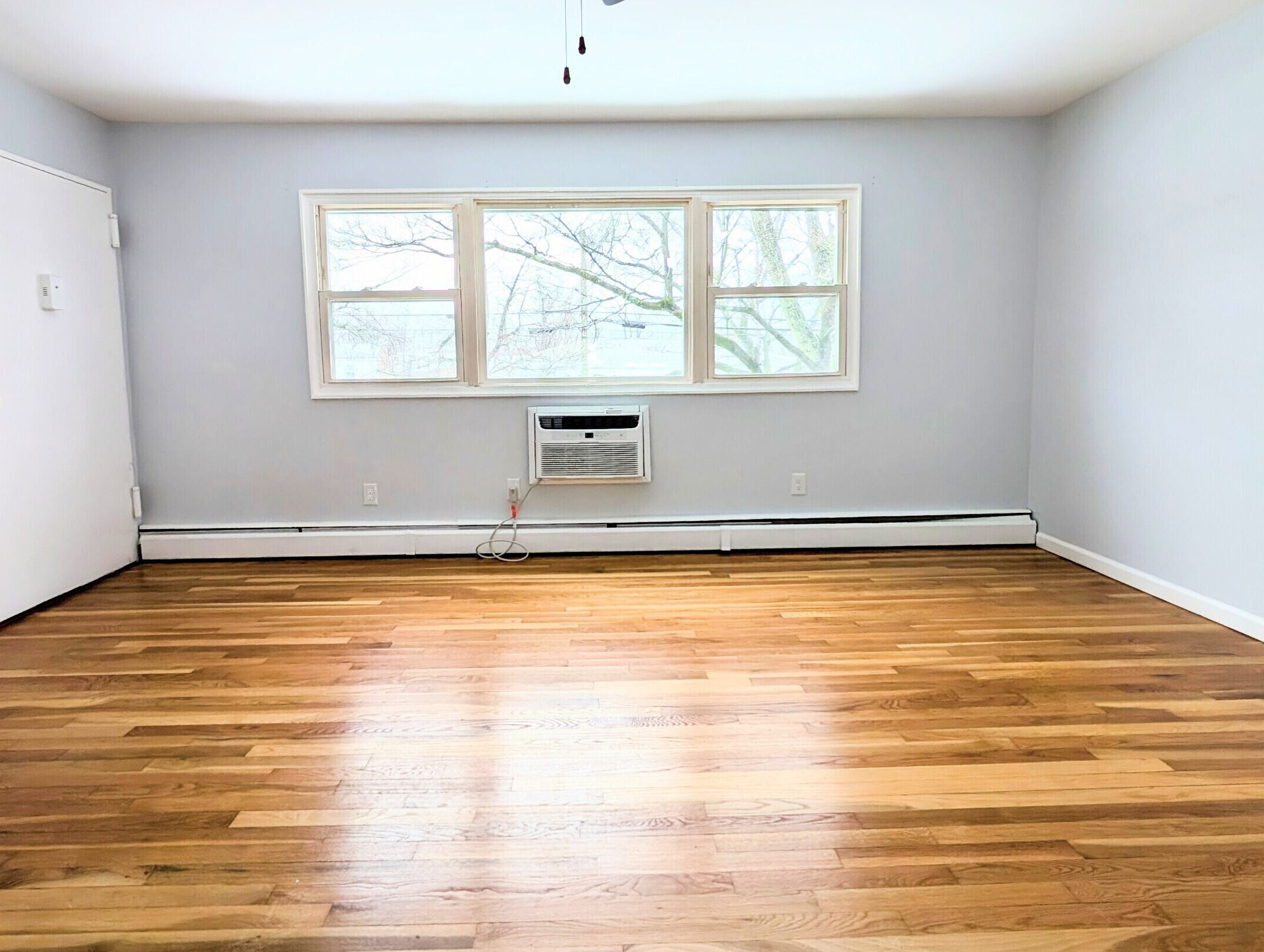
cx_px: 602
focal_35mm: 17
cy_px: 416
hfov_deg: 90.9
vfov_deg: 74.5
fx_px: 622
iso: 53
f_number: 1.7
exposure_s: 1/84
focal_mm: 2.02
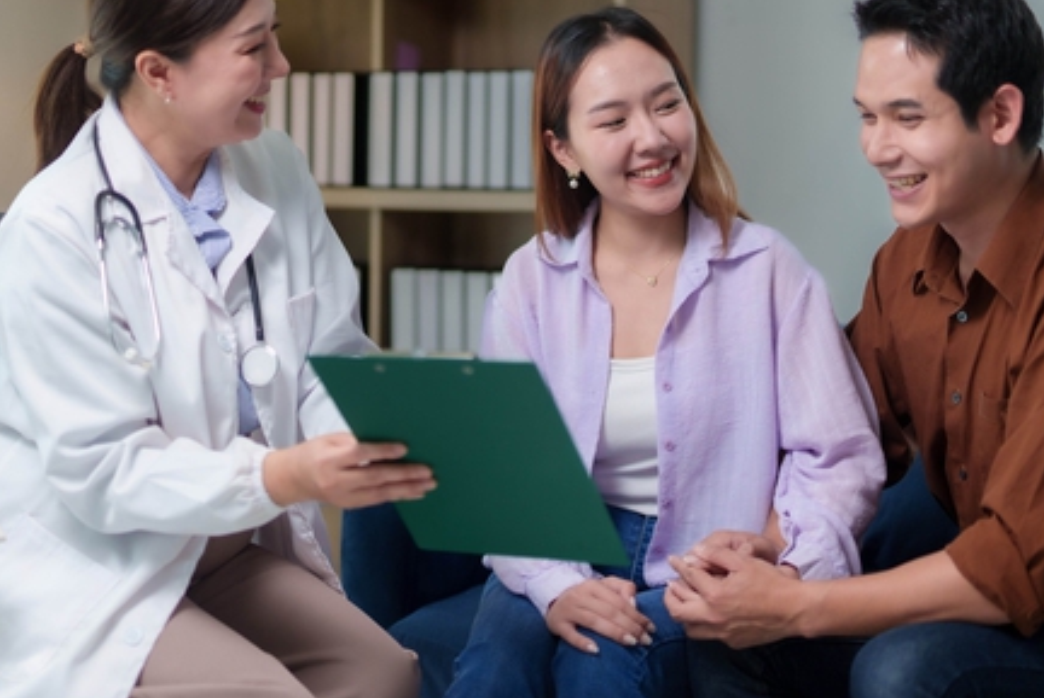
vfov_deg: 18.5
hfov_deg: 27.3
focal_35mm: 74
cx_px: 534
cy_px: 298
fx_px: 2148
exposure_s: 1/1600
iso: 400
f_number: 1.4
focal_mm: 50
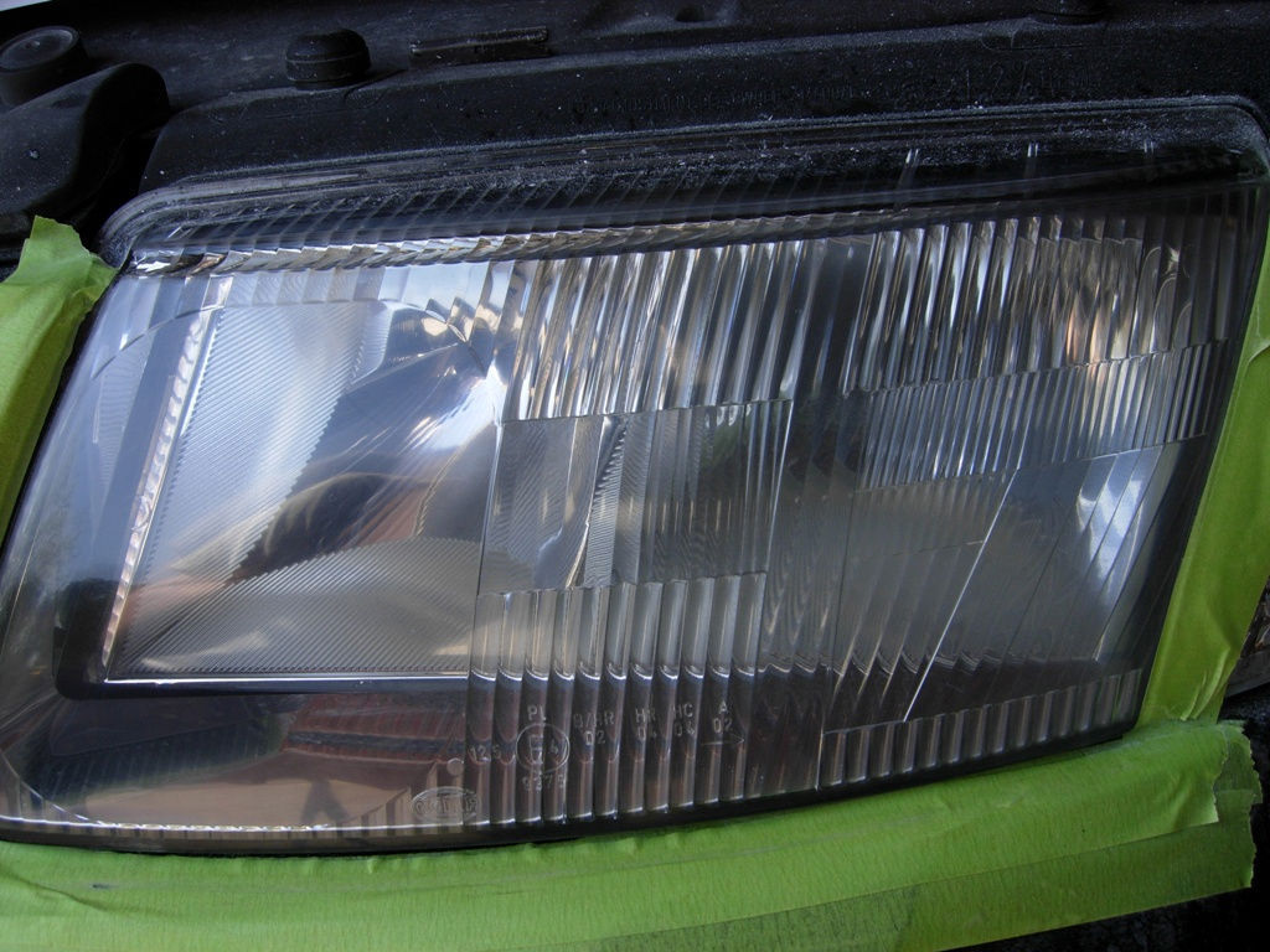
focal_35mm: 36
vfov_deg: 39.7
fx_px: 1321
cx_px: 635
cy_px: 476
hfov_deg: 51.4
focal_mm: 7.5
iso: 50
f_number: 3.8
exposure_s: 1/144
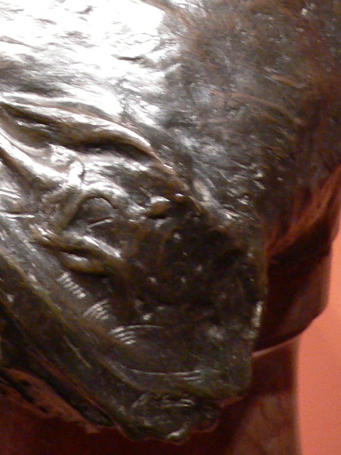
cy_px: -147
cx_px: 17
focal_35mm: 112
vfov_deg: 16.5
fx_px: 1471
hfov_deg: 13.1
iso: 200
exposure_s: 1/15
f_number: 2.8
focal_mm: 6
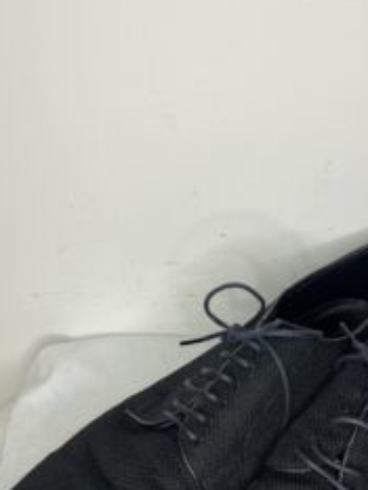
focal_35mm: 48
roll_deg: +1.4
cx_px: 257
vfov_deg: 38.1
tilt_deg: -43.9
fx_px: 680
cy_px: 393
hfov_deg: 30.0
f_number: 1.8
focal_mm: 3.99
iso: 50
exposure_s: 1/50
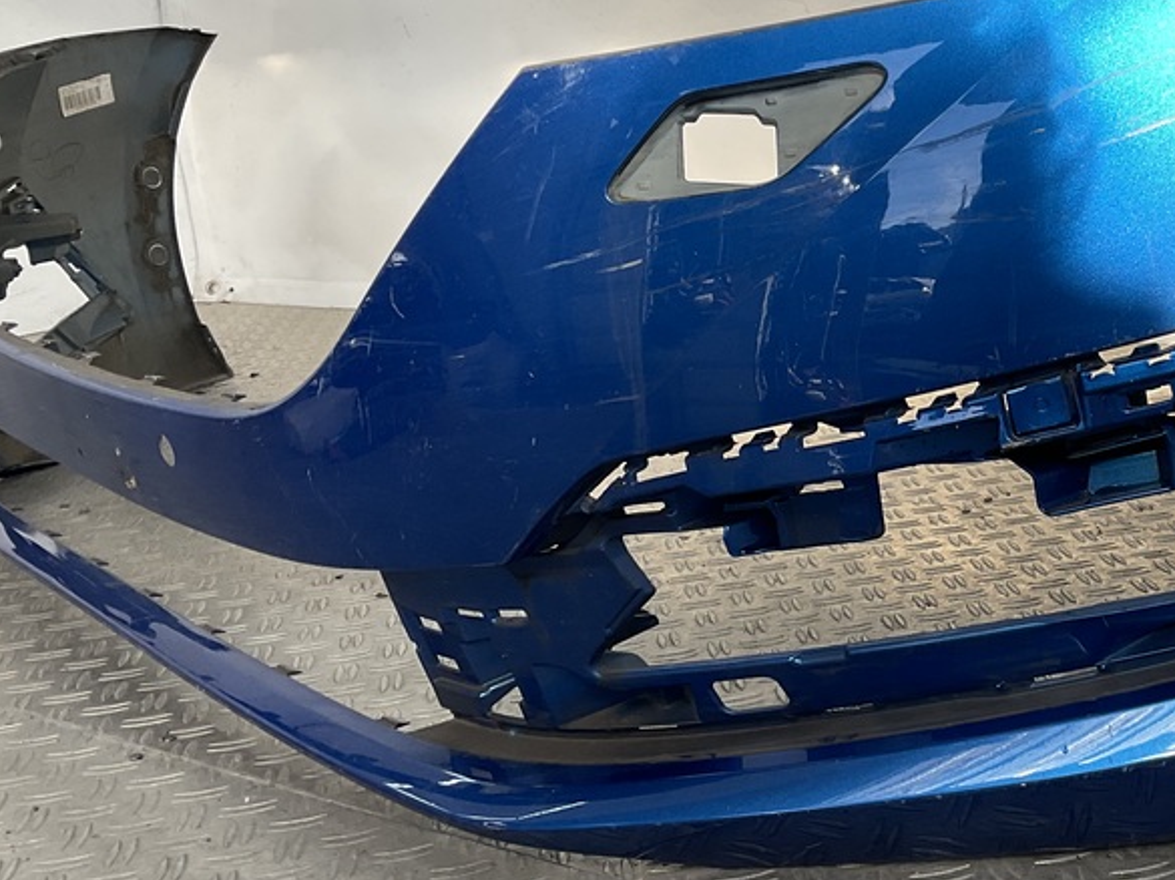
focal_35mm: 50
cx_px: 900
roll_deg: +4.2
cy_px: 358
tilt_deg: -13.5
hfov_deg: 37.2
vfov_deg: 29.0
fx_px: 1696
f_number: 1.8
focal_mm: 3
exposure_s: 1/283
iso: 16
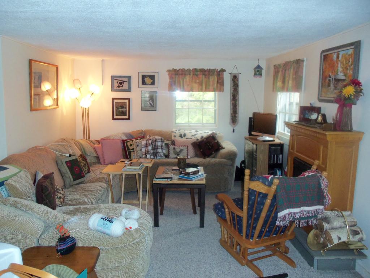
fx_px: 310
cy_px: 139
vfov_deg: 48.2
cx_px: 185
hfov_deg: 61.7
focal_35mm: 29
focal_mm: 5.2
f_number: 3.4
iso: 200
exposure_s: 1/30
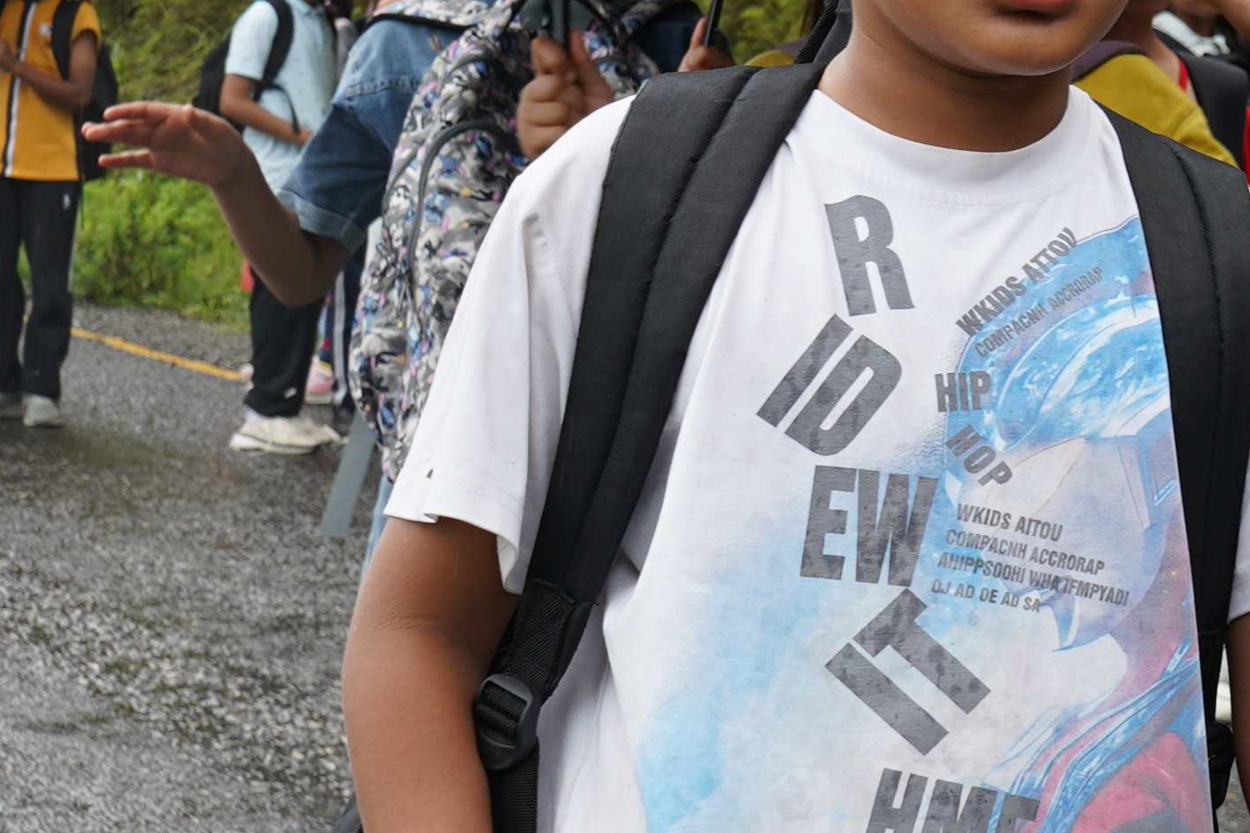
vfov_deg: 11.5
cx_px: 1557
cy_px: 275
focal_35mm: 119
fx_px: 4131
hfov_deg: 16.4
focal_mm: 28
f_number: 8
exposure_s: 1/160
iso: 100
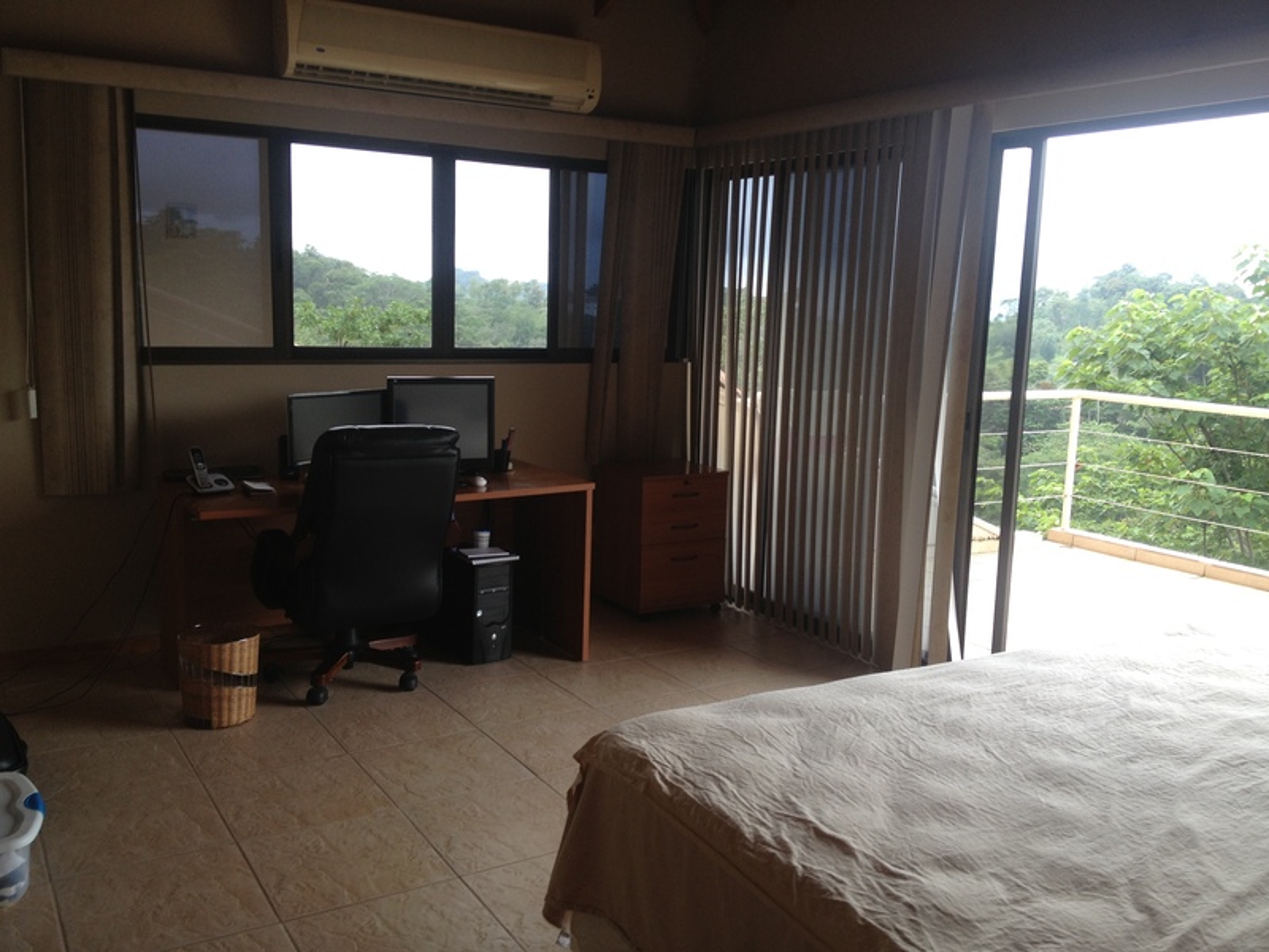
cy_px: 476
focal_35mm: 35
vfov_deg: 40.7
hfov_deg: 52.6
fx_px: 1283
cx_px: 634
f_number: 2.4
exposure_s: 1/120
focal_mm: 4.28
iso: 50
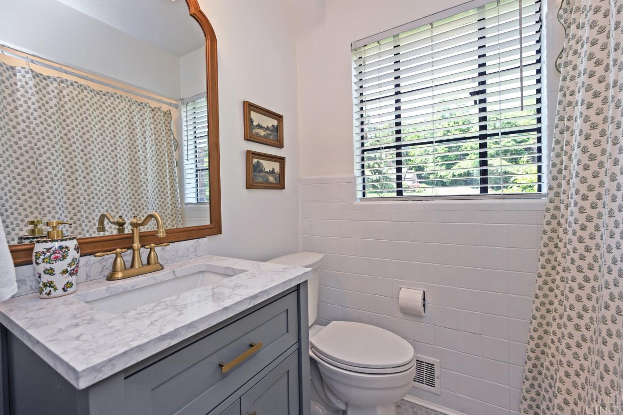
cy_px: 202
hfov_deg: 100.4
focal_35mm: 15
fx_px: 260
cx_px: 320
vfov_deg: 77.3
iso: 200
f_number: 5.6
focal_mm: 14
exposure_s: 1/125
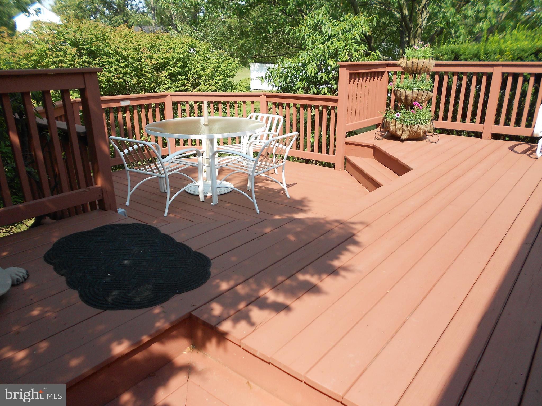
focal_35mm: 26
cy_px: 203
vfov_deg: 53.1
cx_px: 271
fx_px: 407
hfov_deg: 67.3
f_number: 3.2
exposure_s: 1/400
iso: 80
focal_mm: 4.6
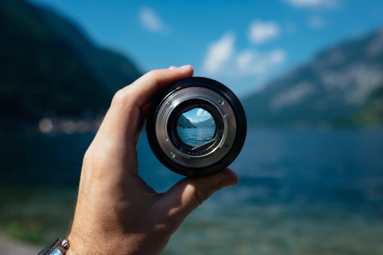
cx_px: 192
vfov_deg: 37.8
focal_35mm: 35
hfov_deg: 54.4
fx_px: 372
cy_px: 128
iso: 200
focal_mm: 23
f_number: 2.8
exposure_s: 1/4000
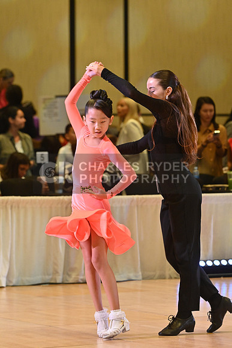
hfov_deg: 7.9
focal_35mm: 175
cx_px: 116
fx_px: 1691
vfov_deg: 11.7
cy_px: 174
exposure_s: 1/400
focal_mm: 175
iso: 4000
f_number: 5.6
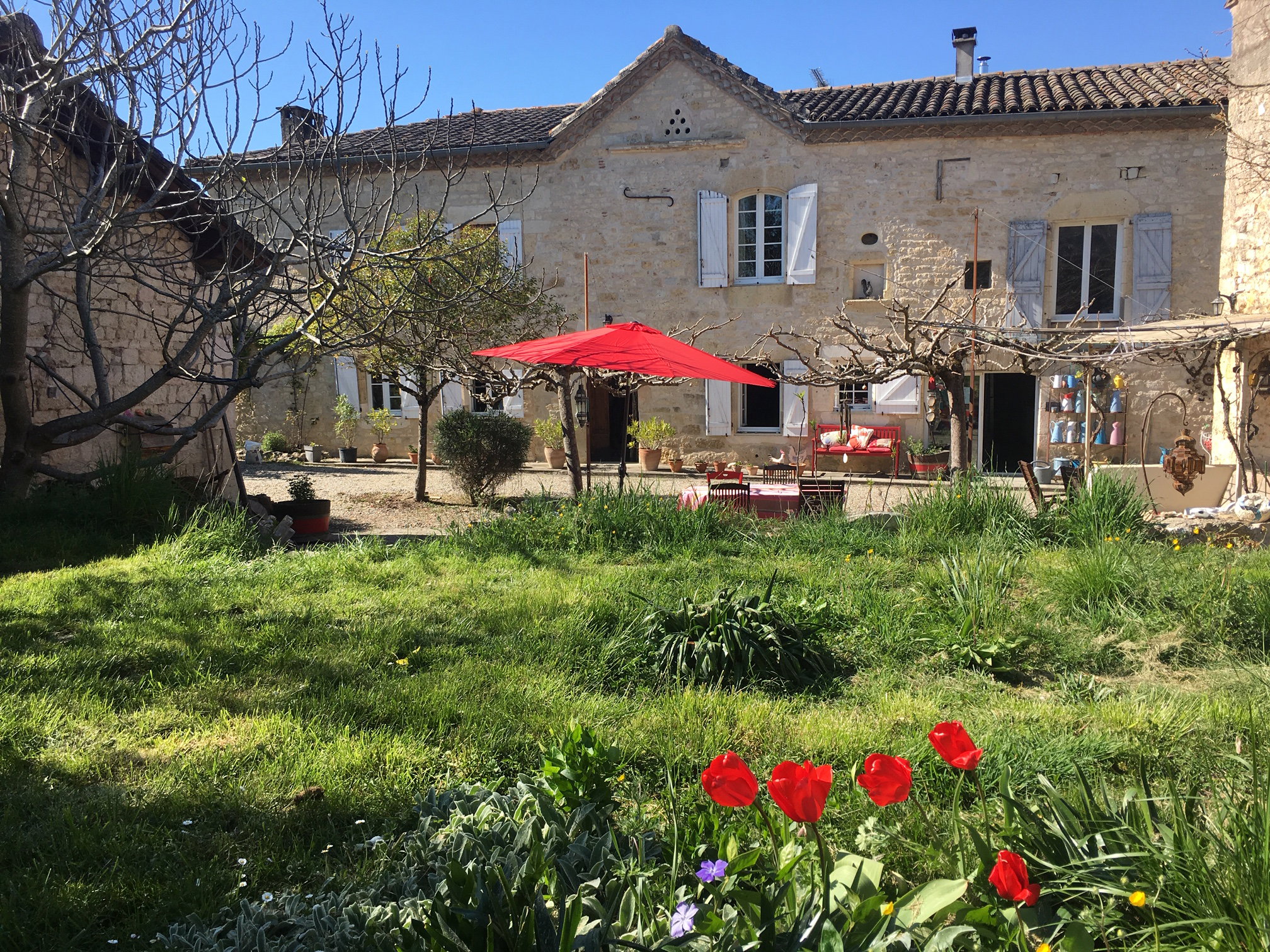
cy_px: 476
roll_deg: +0.8
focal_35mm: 29
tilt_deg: -6.5
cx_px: 635
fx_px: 1064
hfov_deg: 61.7
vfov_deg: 48.2
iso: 25
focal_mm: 4.15
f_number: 2.2
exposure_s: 1/855
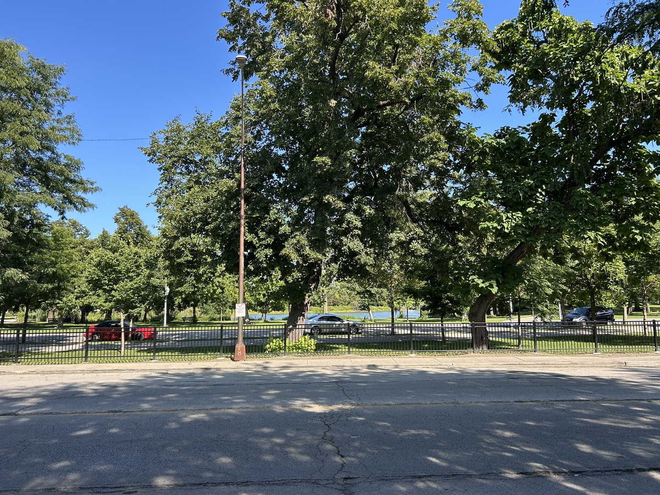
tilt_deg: +6.4
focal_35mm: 26
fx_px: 496
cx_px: 330
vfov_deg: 53.1
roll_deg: +0.5
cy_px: 248
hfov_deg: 67.3
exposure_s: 1/1159
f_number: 1.5
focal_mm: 5.7
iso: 50
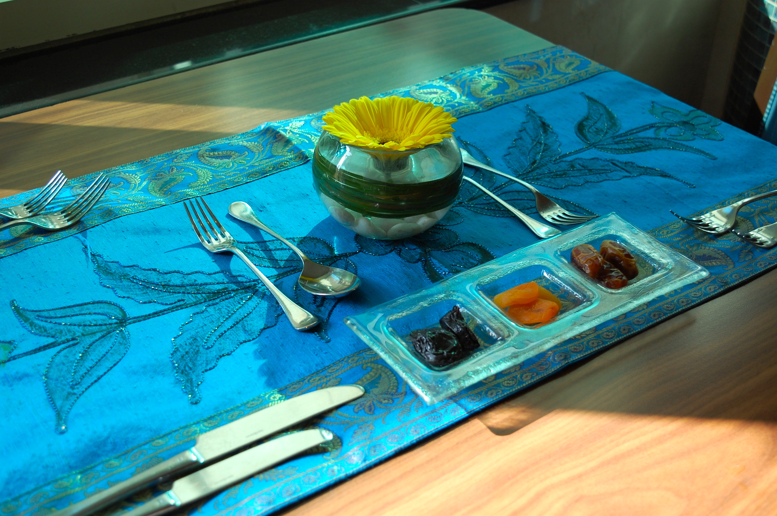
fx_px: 970
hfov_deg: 43.6
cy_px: 258
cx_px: 388
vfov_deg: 29.8
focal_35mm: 45
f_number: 5.6
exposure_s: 1/125
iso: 320
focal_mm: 30
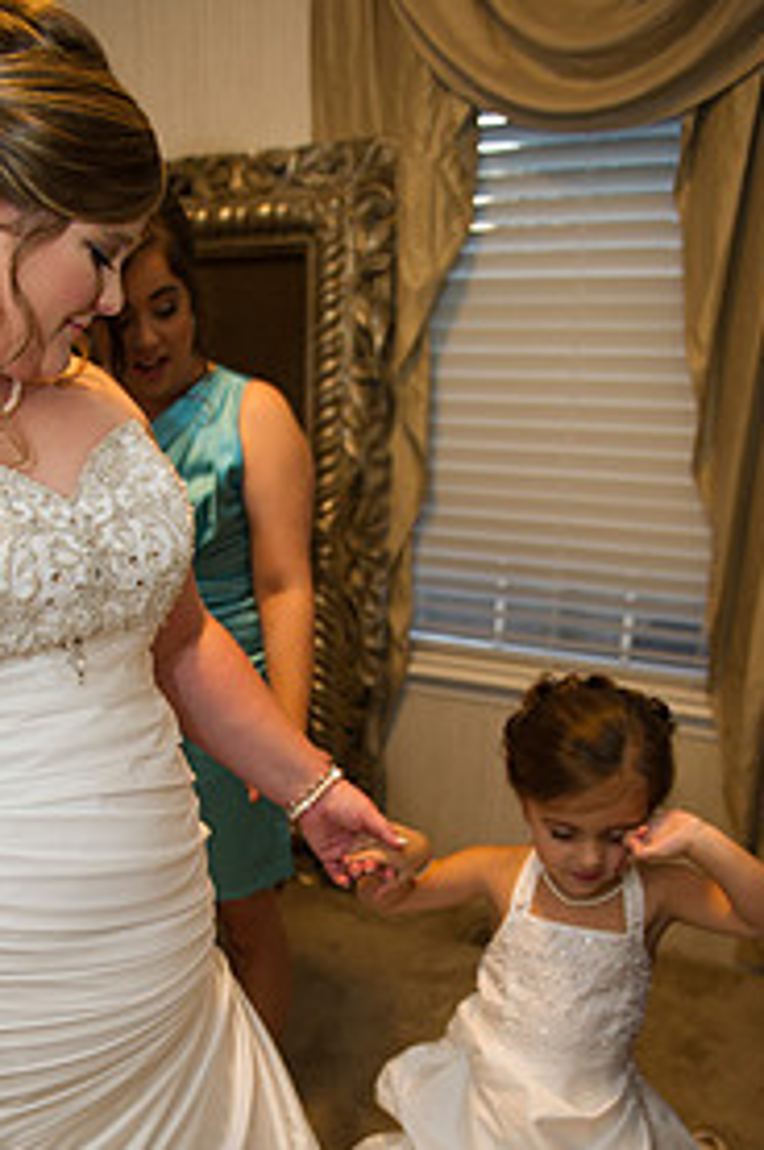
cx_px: 243
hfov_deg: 33.8
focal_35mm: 39
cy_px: 893
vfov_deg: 47.3
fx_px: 1245
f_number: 2.8
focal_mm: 24
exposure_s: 1/60
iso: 640
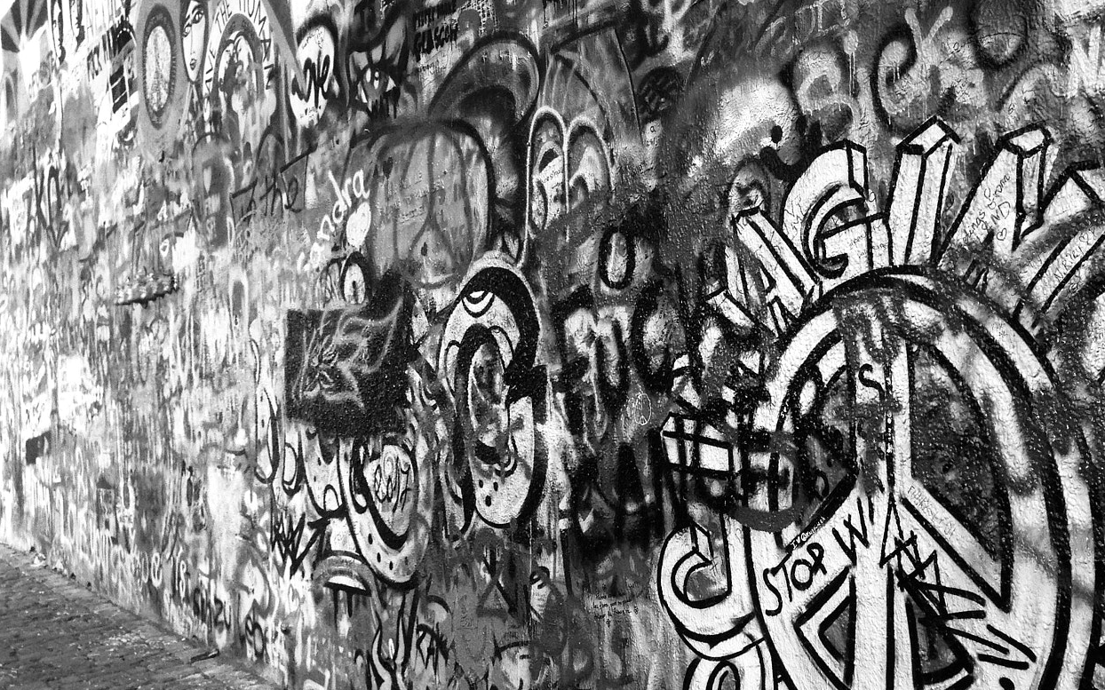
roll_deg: +3.2
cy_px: 338
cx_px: 680
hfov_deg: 44.1
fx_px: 1355
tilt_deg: +2.7
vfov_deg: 28.6
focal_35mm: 45
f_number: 2.4
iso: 100
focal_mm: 4.12
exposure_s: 1/120
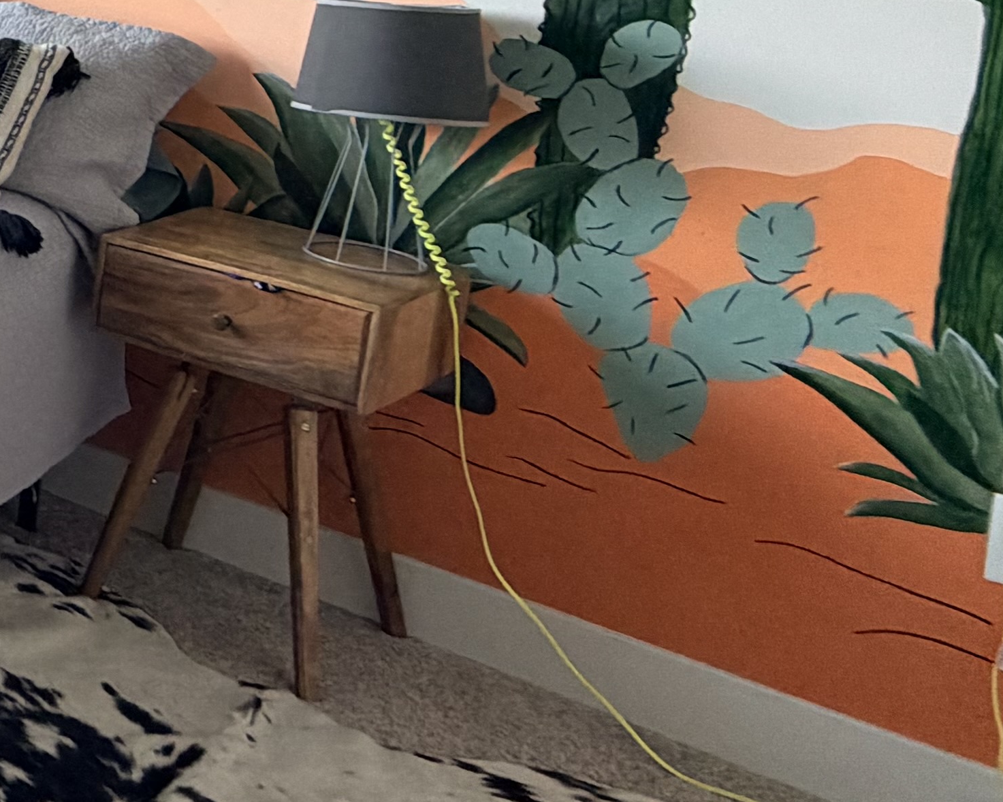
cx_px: -769
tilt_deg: -7.2
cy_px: -16
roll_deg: -1.2
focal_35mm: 53
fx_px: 1573
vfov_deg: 26.9
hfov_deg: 22.3
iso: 125
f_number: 2.2
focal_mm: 2.22
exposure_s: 1/121
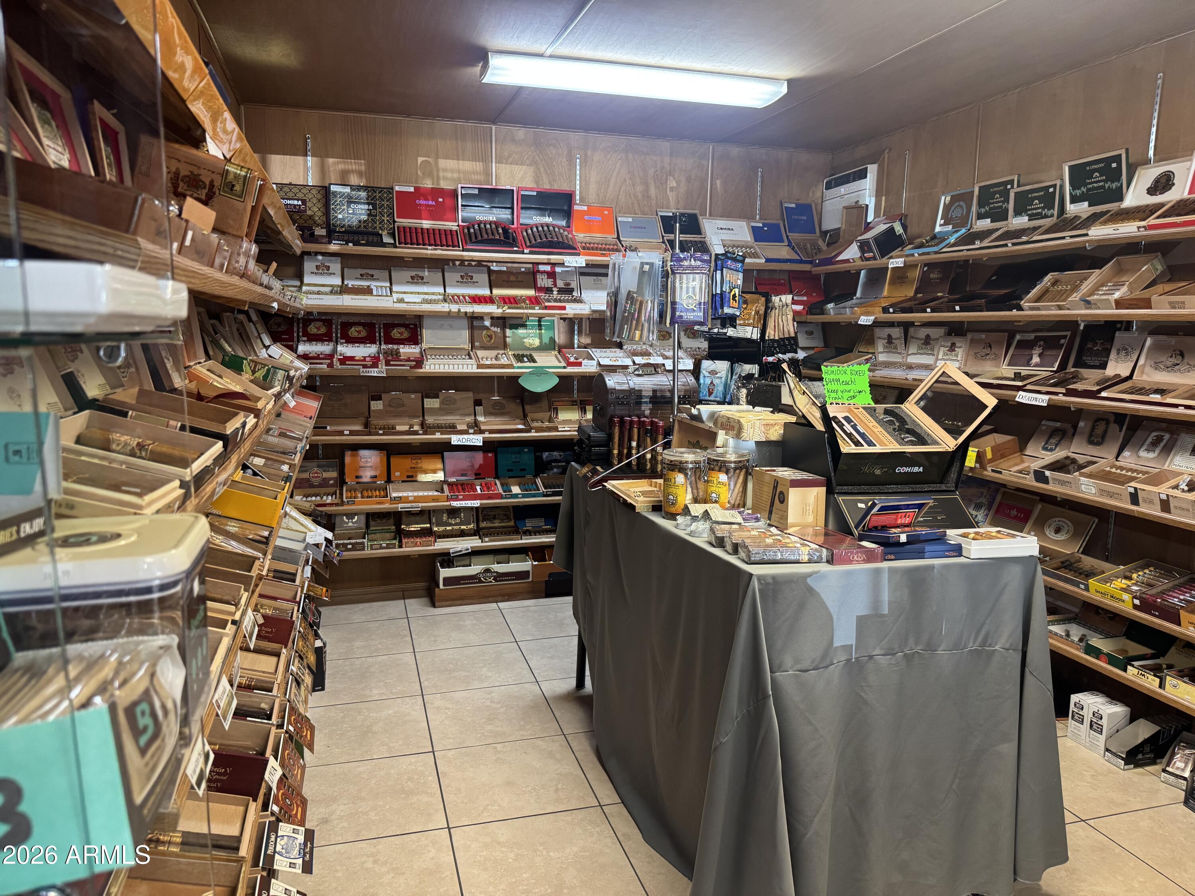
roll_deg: -0.5
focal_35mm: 24
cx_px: 598
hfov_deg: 71.6
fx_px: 829
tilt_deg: -8.5
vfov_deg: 56.8
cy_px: 448
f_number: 1.78
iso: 250
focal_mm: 6.76
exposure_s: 1/60
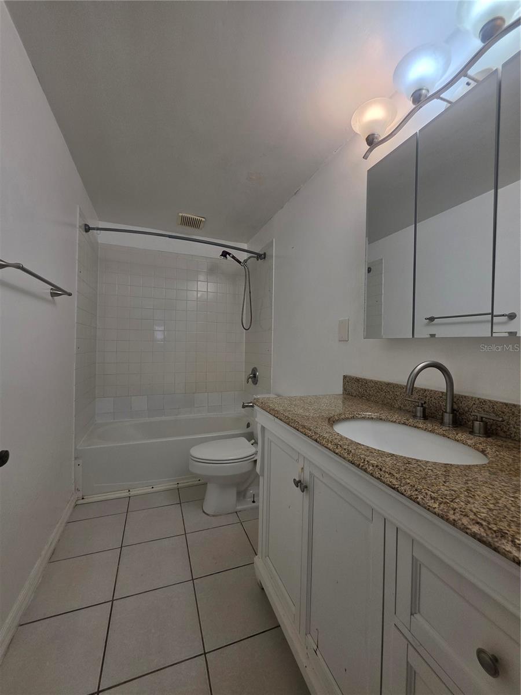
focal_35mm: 13
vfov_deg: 106.2
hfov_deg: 89.9
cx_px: 260
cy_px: 348
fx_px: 261
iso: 80
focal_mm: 2.2
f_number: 1.9
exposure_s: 1/120
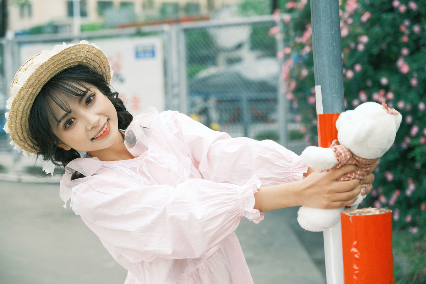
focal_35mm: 80
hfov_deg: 25.4
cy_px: 142
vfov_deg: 17.1
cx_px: 213
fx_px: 947
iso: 160
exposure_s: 1/1000
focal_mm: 53.3
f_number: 2.8
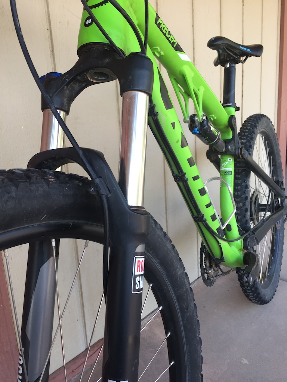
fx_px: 321
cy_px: 191
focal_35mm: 29
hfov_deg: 48.2
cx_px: 144
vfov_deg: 61.7
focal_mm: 4.15
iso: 40
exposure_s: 1/120
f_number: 2.2
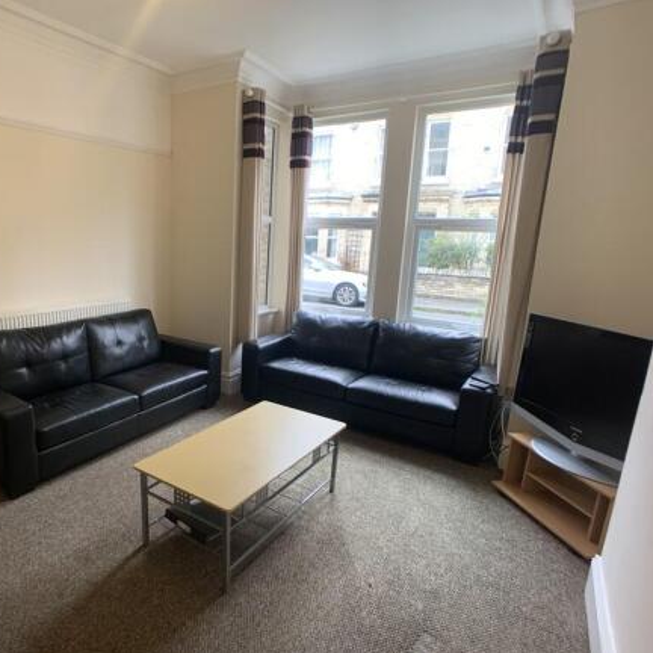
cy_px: 327
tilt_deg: -11.8
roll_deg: +0.2
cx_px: 224
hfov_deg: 51.7
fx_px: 662
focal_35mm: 31
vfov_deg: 52.5
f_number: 1.8
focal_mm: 4.25
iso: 64
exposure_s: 1/50
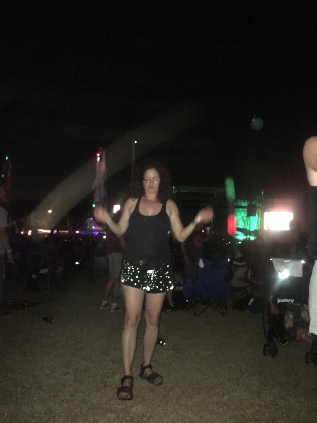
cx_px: 158
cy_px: 212
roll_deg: -2.0
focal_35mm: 29
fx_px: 354
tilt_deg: +4.9
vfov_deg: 61.7
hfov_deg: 48.2
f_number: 2.2
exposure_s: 1/16
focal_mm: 4.15
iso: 800
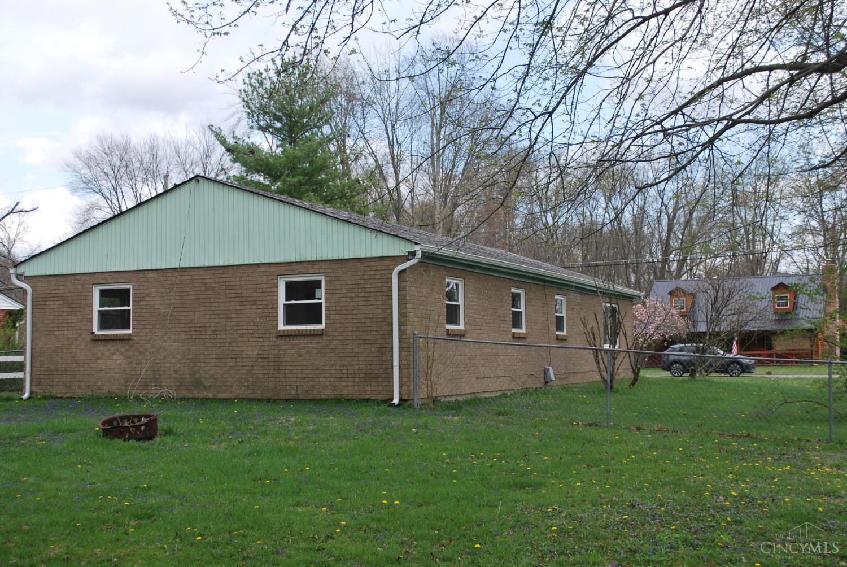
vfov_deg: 29.9
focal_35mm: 45
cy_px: 284
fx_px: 1060
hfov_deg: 43.6
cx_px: 424
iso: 100
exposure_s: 1/160
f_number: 6.3
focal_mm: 30
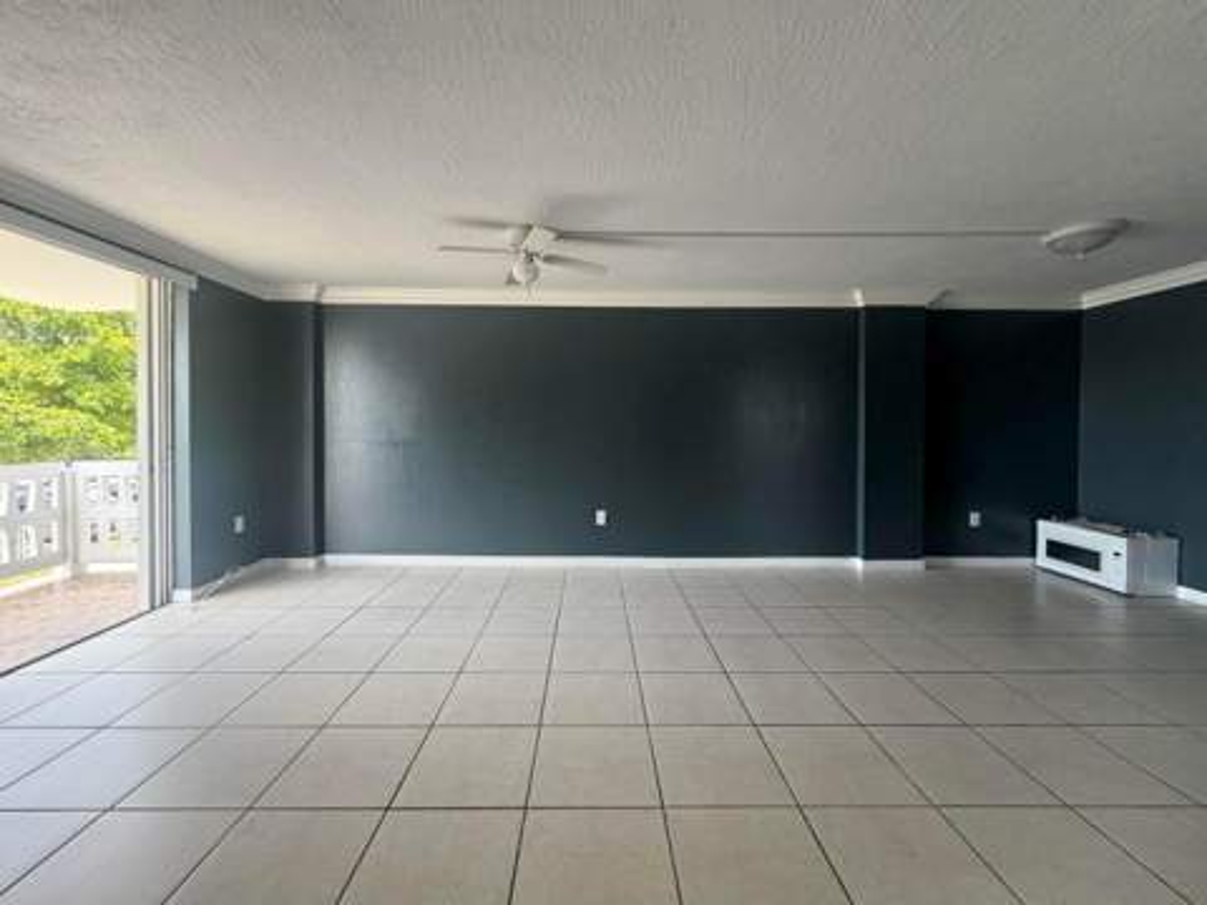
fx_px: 488
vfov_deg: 85.7
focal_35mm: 14
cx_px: 604
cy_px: 452
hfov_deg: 102.1
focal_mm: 2.22
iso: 125
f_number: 2.2
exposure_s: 1/121
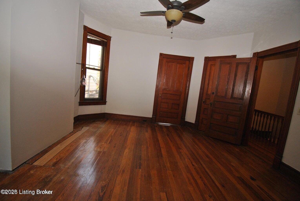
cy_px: 100
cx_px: 150
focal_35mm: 15
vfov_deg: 77.5
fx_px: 125
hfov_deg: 100.3
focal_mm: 10
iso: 400
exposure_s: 1/60
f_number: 5.6
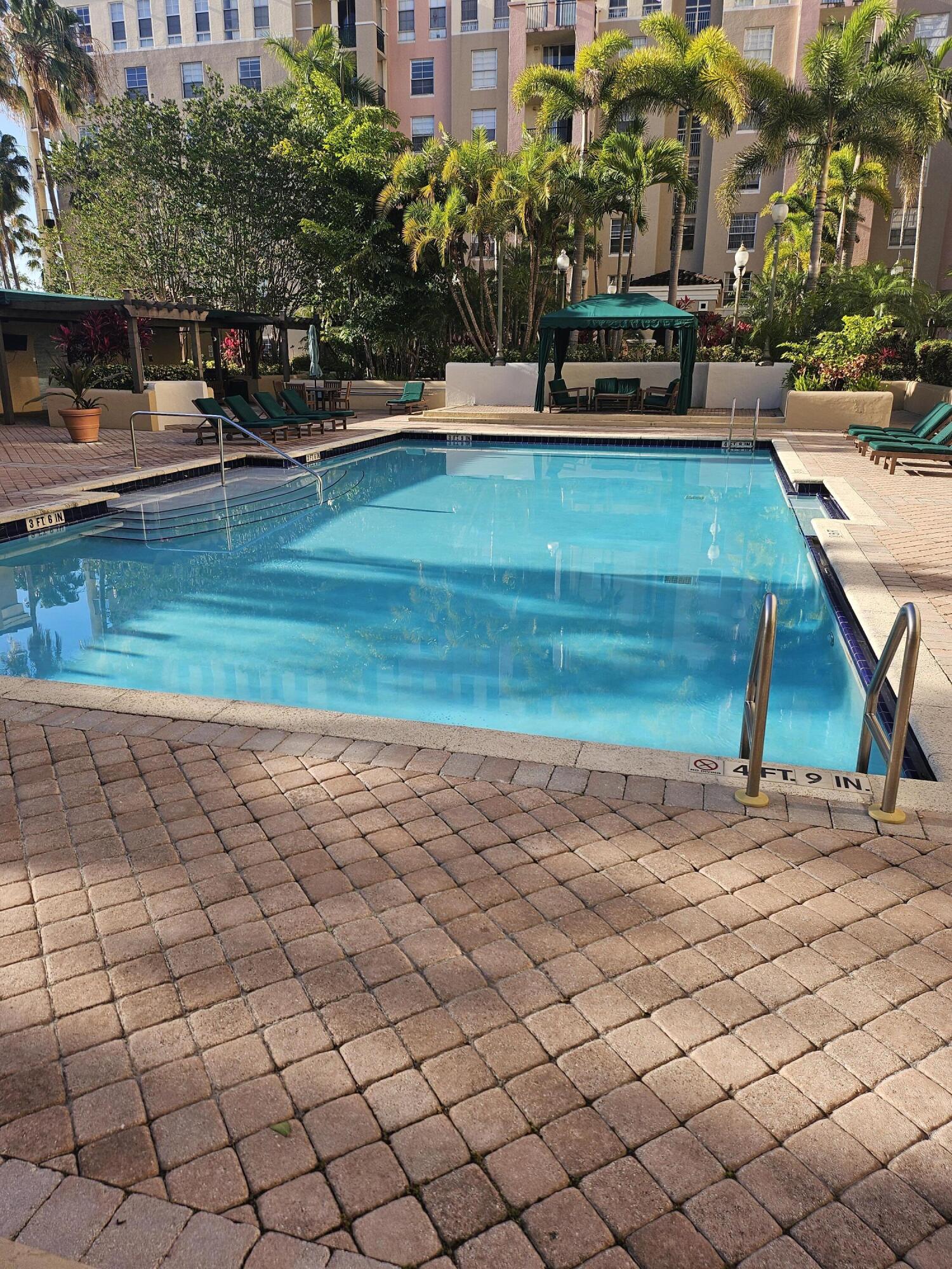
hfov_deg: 56.8
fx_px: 880
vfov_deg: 71.6
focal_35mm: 24
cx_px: 476
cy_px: 634
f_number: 1.8
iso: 50
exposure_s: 1/1623
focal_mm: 5
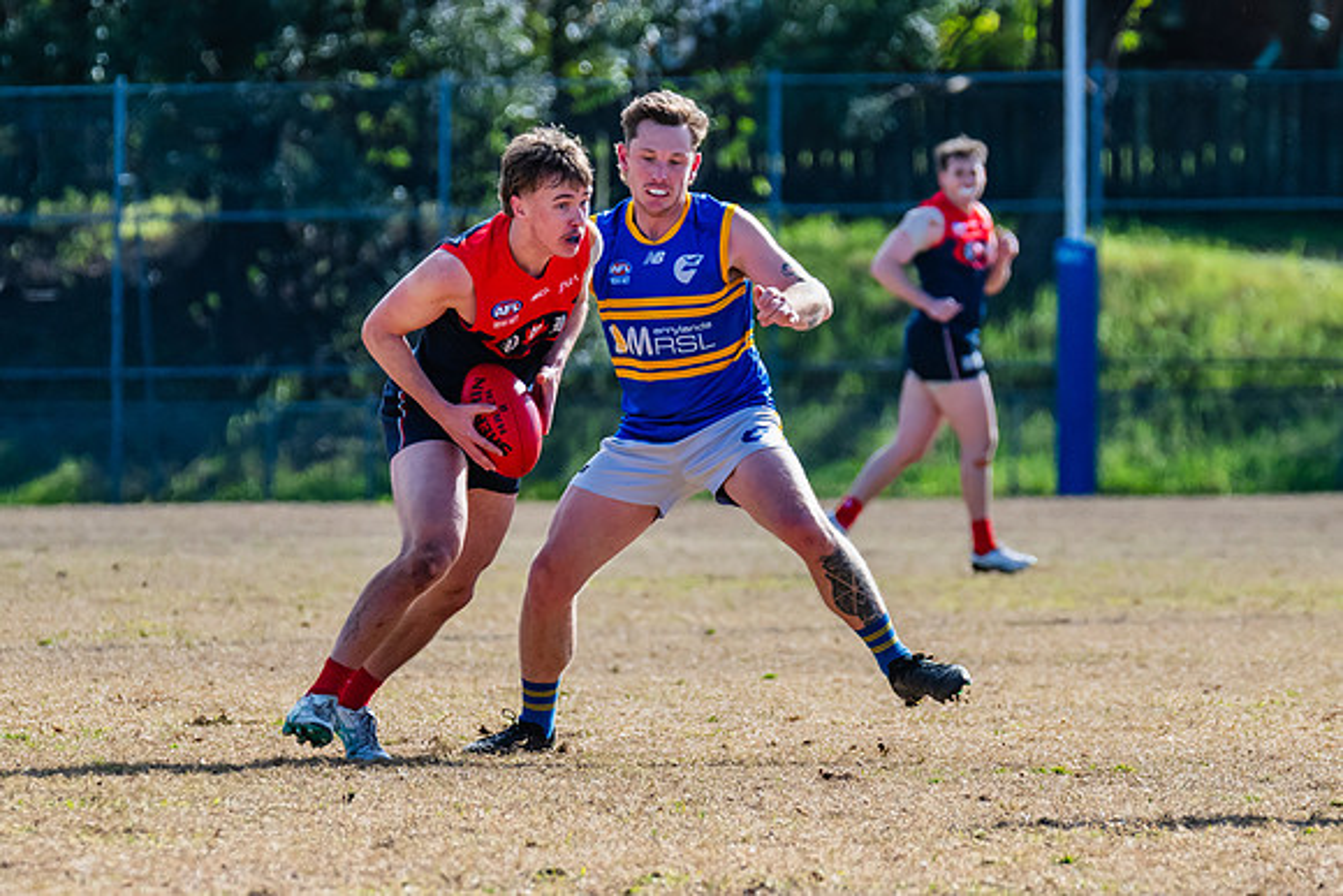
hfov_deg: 3.8
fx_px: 20132
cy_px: 396
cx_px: 565
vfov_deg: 2.5
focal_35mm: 540
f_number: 7.1
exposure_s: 1/1600
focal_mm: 290
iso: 640
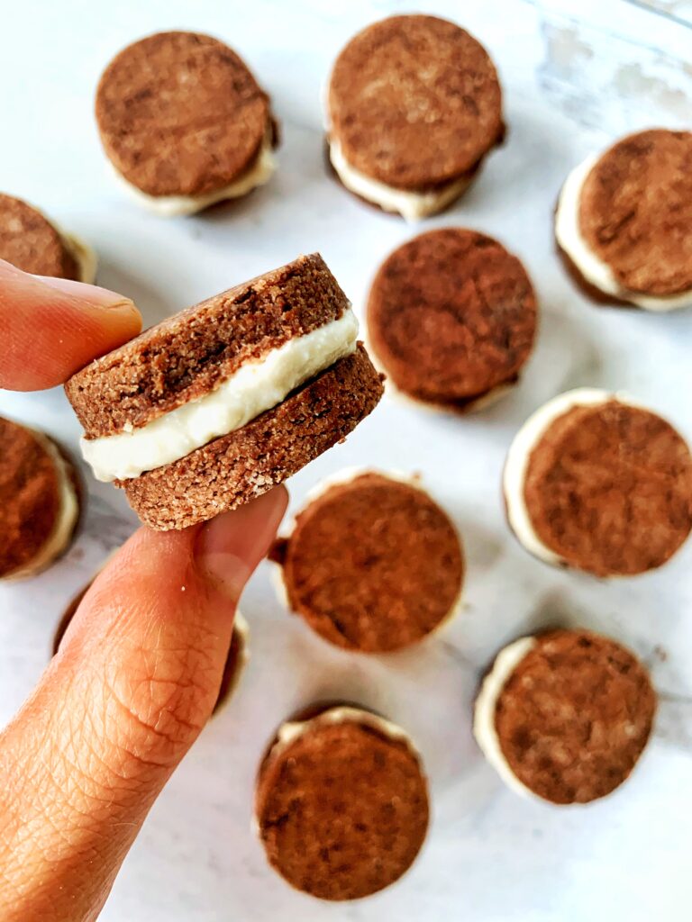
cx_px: 346
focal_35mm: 26
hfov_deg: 53.1
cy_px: 461
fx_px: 693
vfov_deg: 67.3
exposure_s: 1/98
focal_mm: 4.25
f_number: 1.8
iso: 100
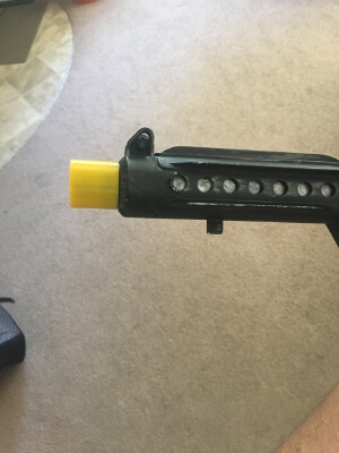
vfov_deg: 61.7
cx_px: 170
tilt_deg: -56.1
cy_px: 226
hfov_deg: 48.2
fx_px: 379
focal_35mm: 29
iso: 200
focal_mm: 4.15
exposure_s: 1/20
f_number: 2.2
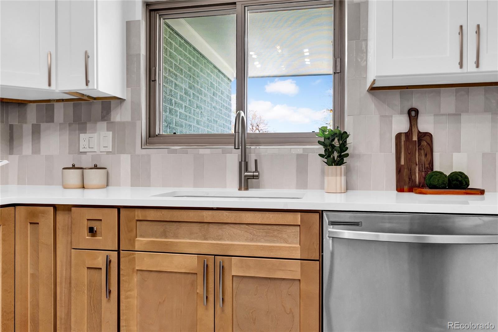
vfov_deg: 51.2
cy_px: 166
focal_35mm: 25
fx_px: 346
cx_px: 249
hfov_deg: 71.5
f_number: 9
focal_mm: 17
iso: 250
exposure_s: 1/13
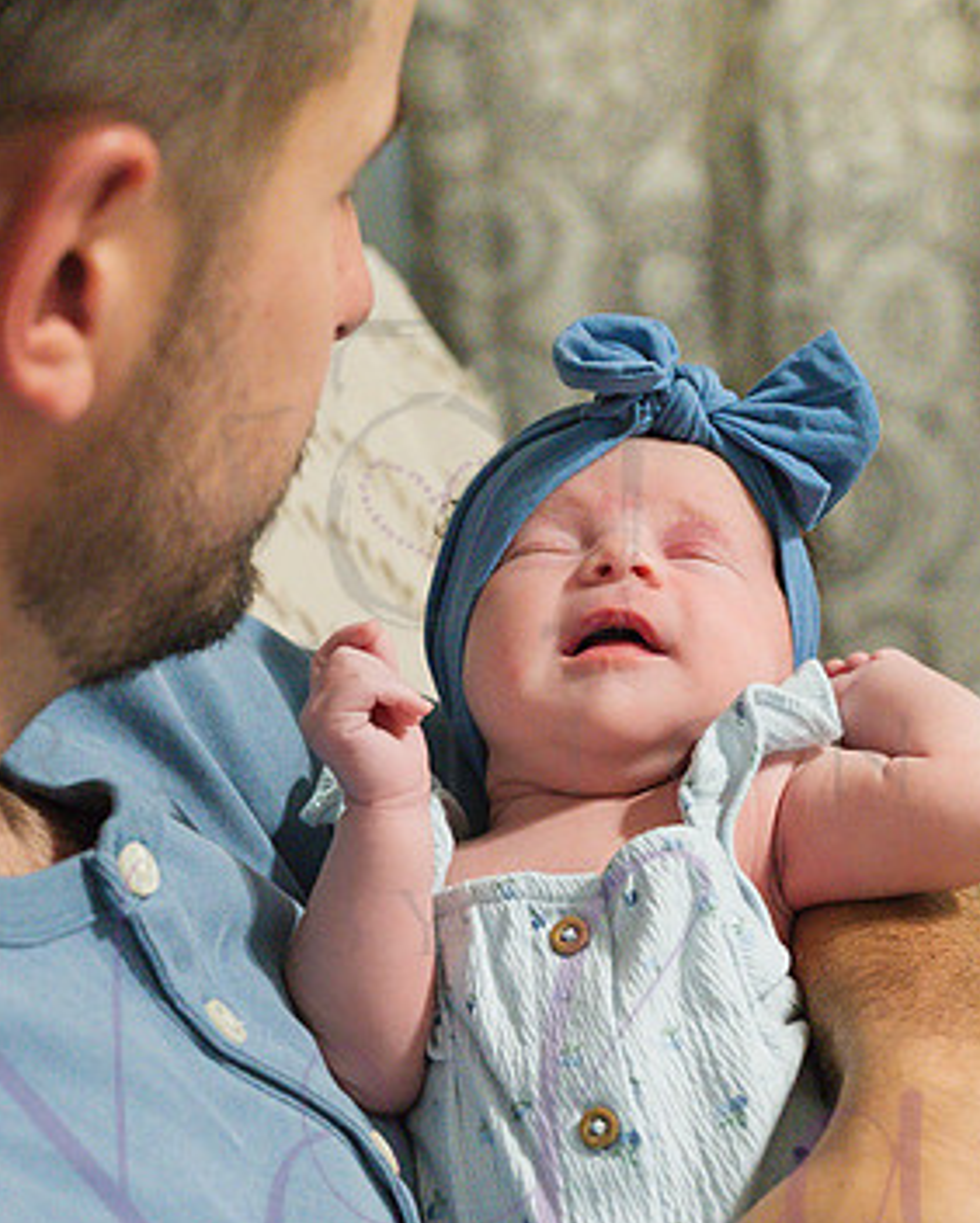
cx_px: 447
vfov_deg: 23.0
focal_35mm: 82
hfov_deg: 18.7
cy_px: 917
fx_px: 2970
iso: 3200
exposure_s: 1/200
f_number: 4.5
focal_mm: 53
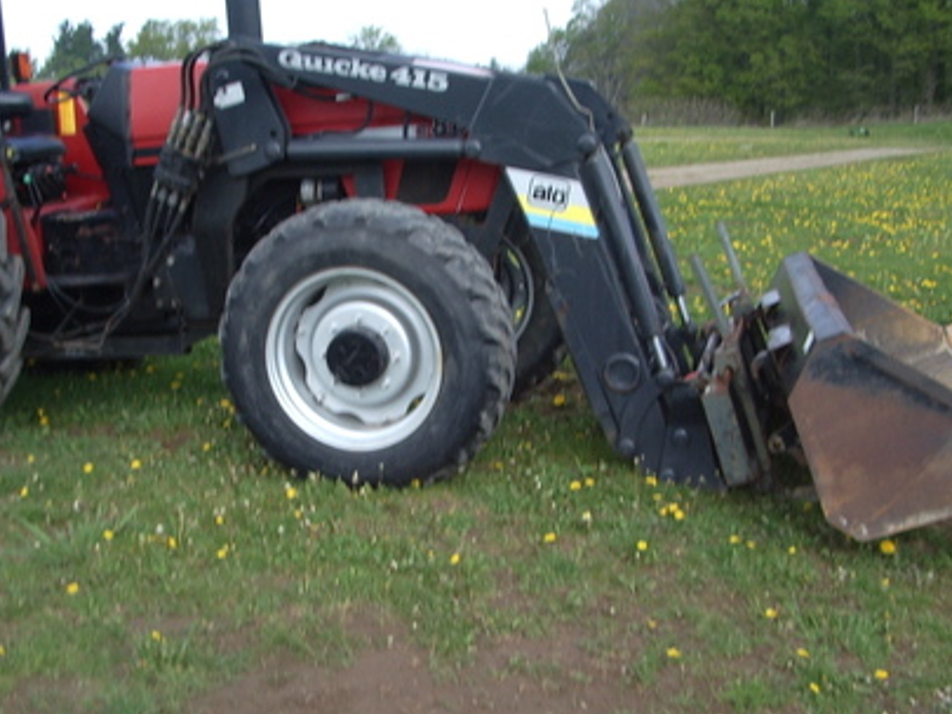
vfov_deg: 30.7
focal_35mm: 47
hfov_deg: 40.2
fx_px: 1293
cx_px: 381
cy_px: 456
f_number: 4.3
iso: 50
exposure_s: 1/250
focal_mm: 5.8
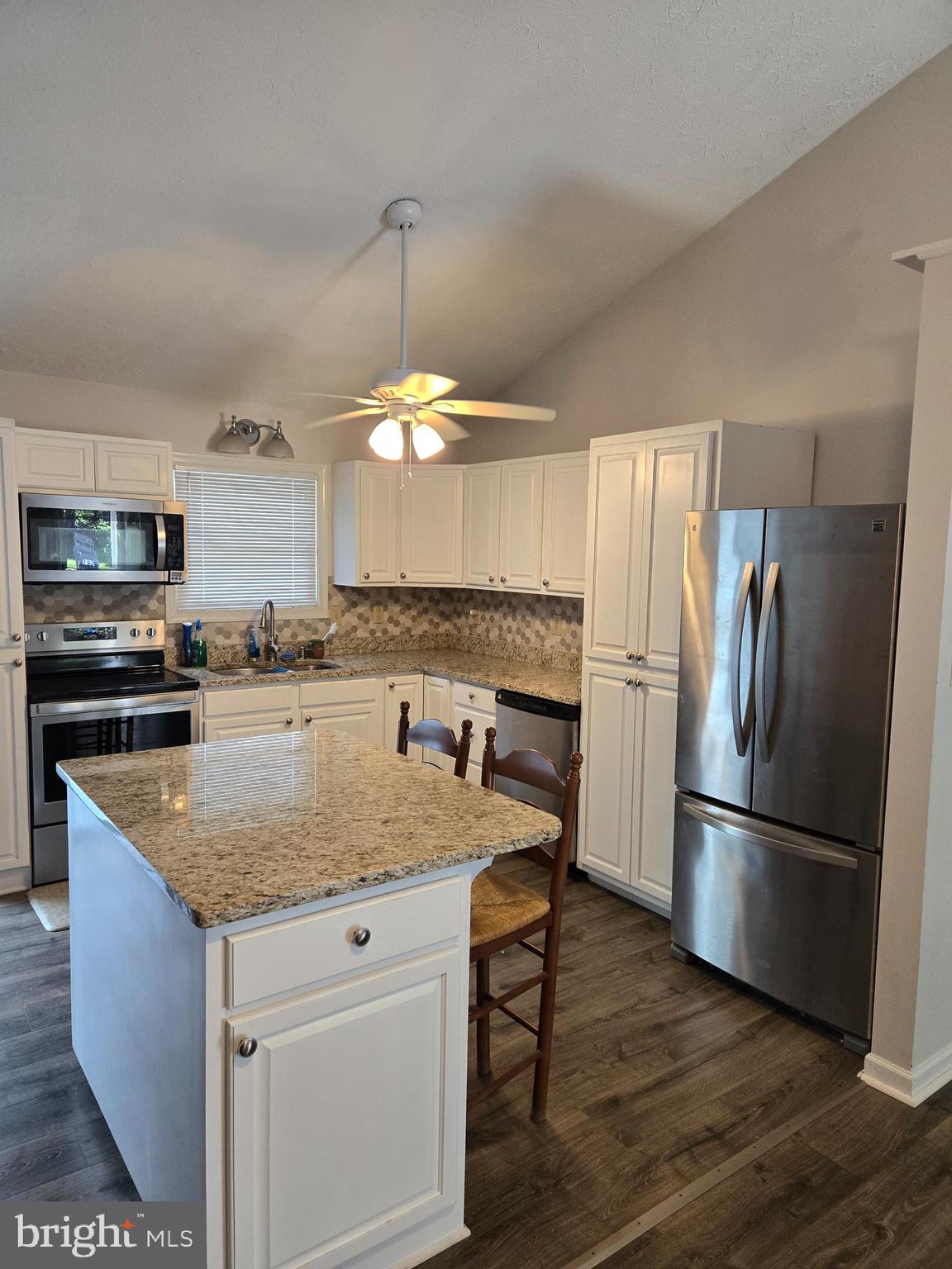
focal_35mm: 23
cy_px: 634
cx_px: 476
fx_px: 843
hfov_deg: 58.9
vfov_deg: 73.9
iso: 250
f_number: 1.8
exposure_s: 1/120
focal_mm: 5.4
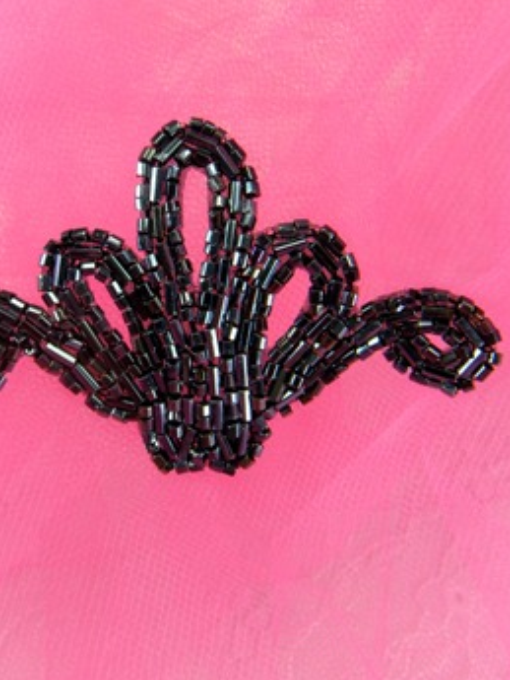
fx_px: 1139
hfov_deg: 25.2
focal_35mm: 58
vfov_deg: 33.2
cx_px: 206
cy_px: 316
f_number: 4
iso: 64
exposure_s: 1/78.7
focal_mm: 7.4
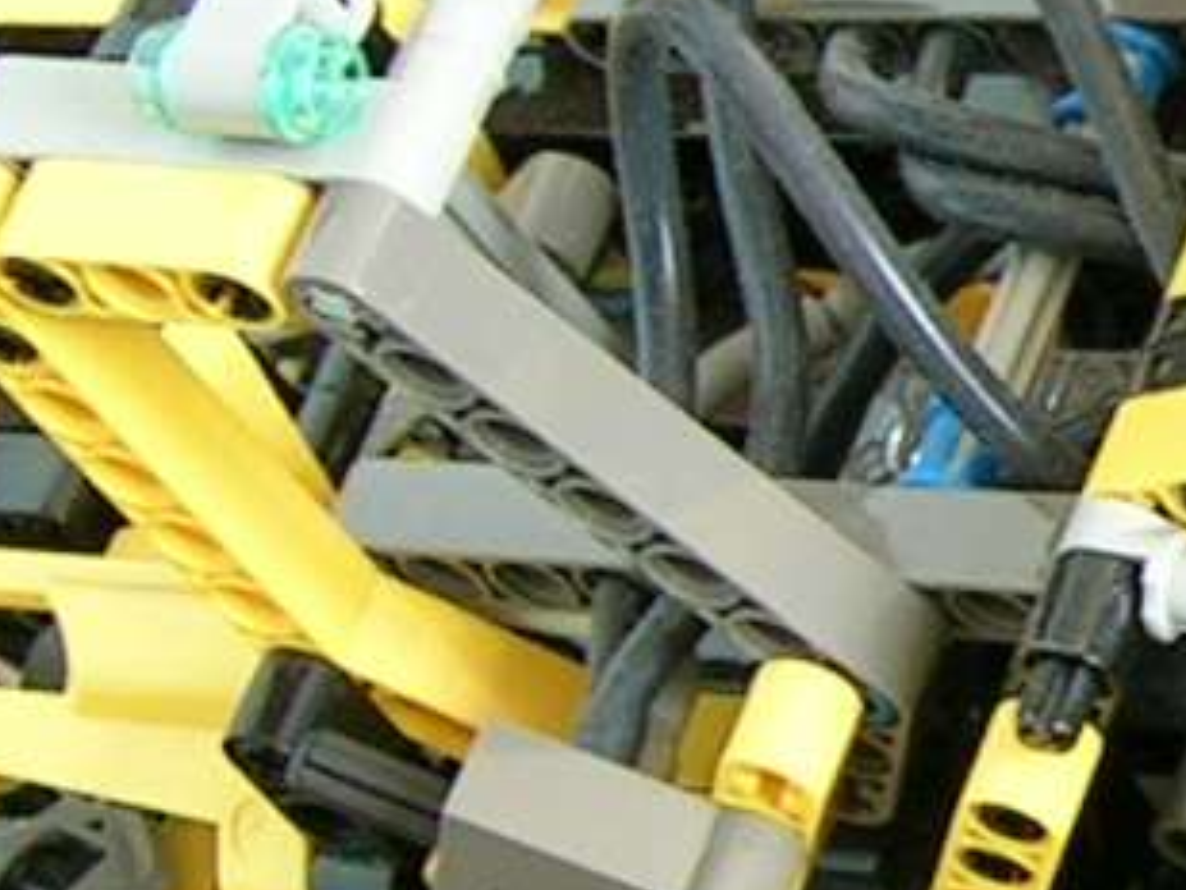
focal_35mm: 181
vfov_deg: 8.2
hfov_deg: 10.2
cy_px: 595
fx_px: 6204
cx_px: 2311
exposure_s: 1/12.1
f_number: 2.8
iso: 50
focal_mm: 5.4
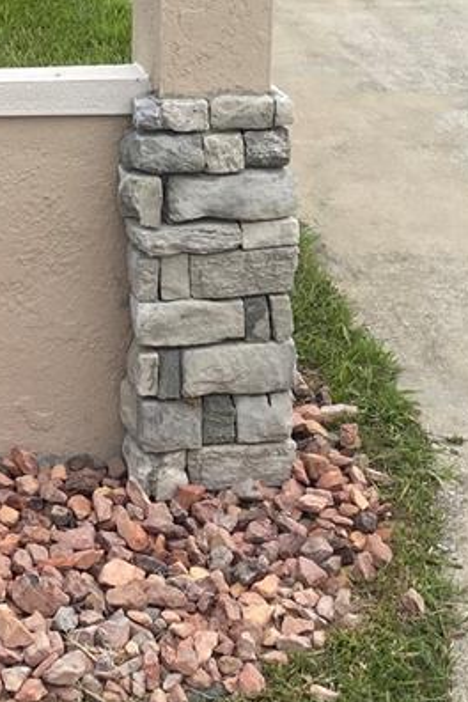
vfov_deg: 23.6
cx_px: 12
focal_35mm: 82
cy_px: -16
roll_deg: -1.1
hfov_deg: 16.3
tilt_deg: -9.3
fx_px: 1599
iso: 32
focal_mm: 4.25
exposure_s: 1/1218
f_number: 1.8
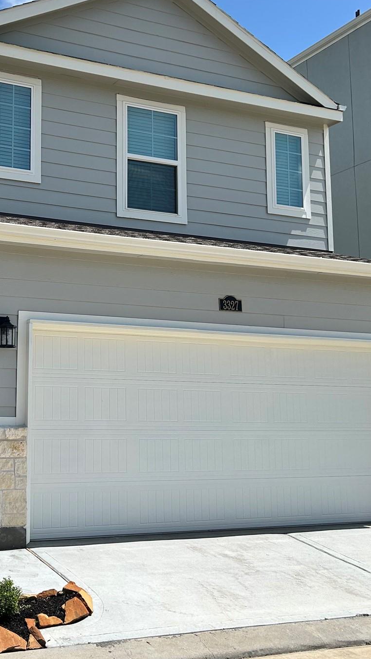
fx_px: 752
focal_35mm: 43
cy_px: 298
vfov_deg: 47.3
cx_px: 46
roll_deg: +0.0
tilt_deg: +8.4
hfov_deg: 26.9
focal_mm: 5.7
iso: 50
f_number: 1.5
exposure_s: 1/6579
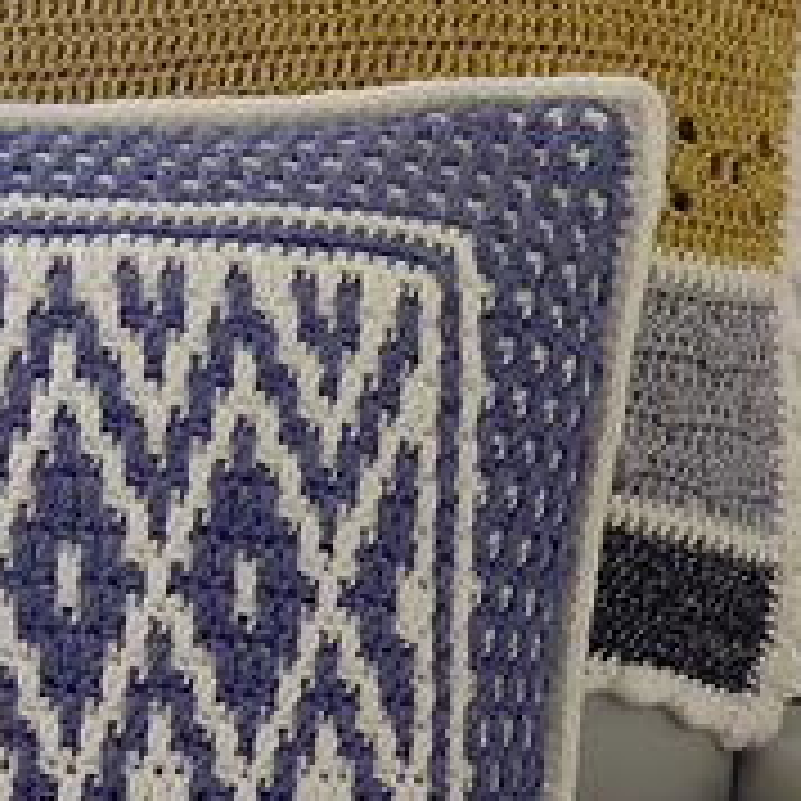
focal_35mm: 62
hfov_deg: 26.3
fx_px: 1623
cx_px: 4
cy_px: 976
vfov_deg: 24.9
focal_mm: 4.69
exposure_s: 1/25
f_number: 1.8
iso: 400
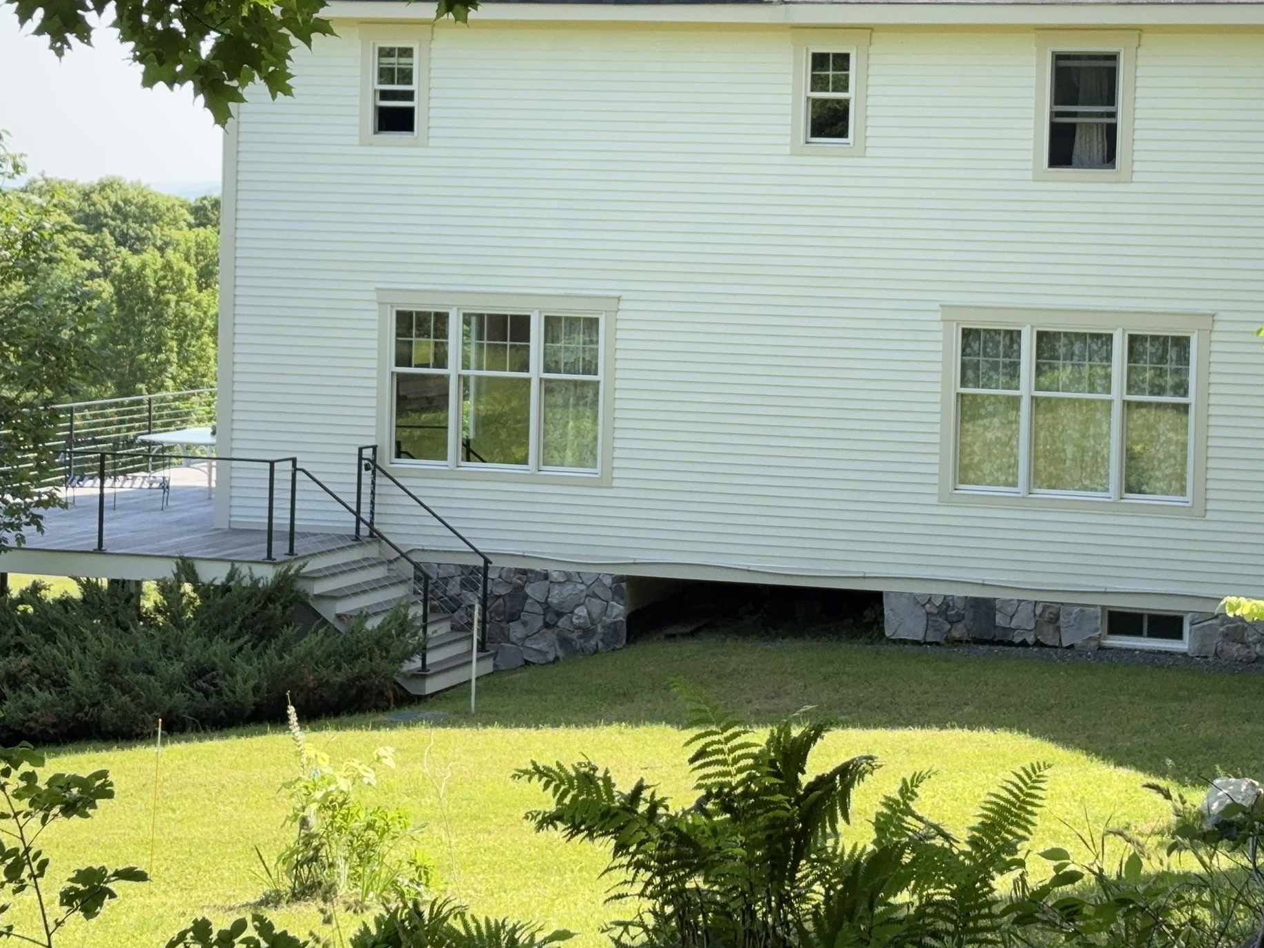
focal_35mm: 87
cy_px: 306
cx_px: 717
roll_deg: -1.8
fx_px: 3177
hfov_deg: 22.5
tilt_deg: -1.3
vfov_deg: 16.9
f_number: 1.6
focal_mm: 5.96
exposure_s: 1/851
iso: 32
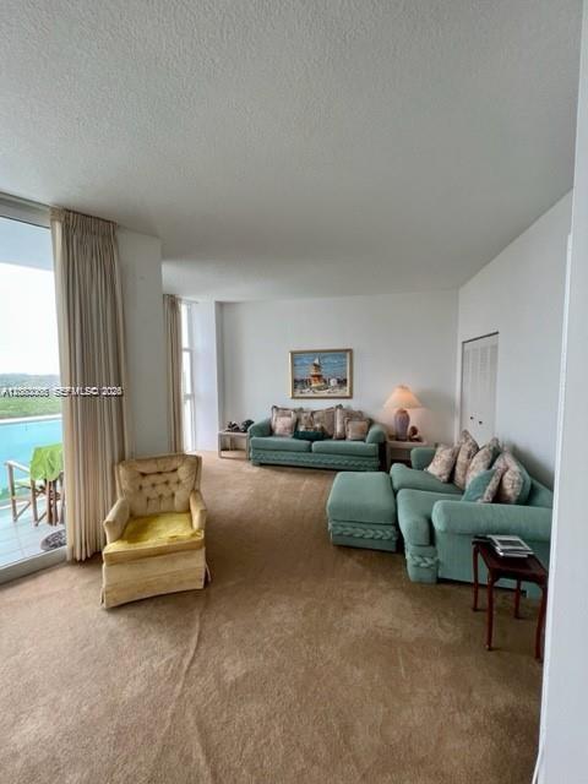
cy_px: 392
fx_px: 294
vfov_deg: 106.2
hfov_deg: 89.9
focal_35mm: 13
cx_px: 294
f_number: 1.8
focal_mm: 1.57
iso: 80
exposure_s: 1/99
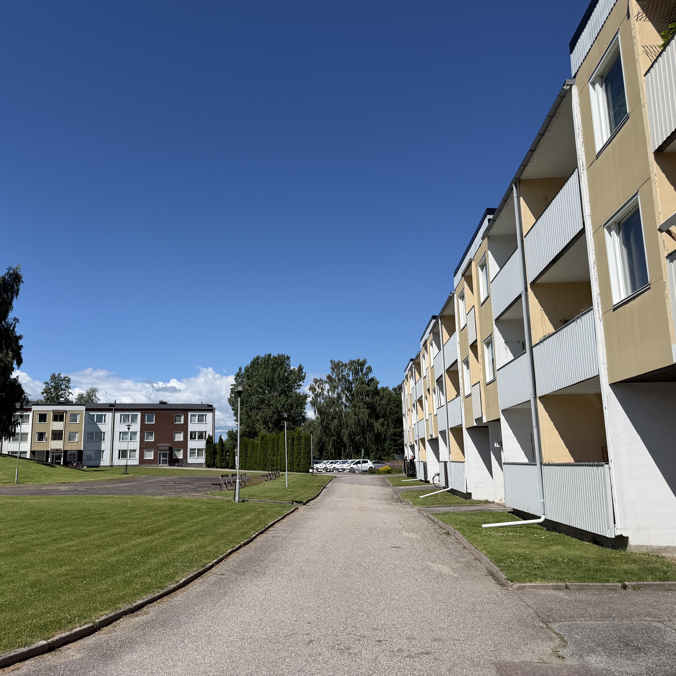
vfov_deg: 55.6
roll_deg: +0.8
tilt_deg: +10.4
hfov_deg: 55.3
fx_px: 641
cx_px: 282
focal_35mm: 29
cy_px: 331
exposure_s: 1/7353
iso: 80
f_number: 1.78
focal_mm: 6.76
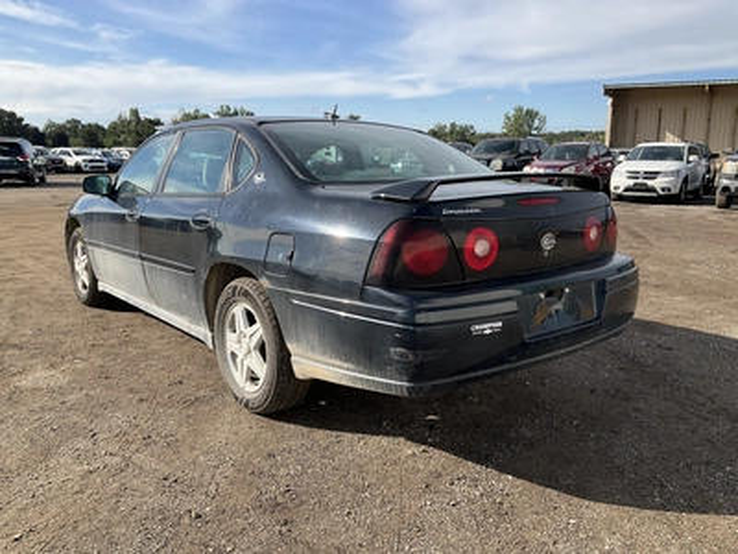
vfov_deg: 48.2
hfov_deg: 61.7
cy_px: 277
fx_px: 618
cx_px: 369
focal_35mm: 29
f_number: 1.8
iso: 25
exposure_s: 1/1534
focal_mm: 3
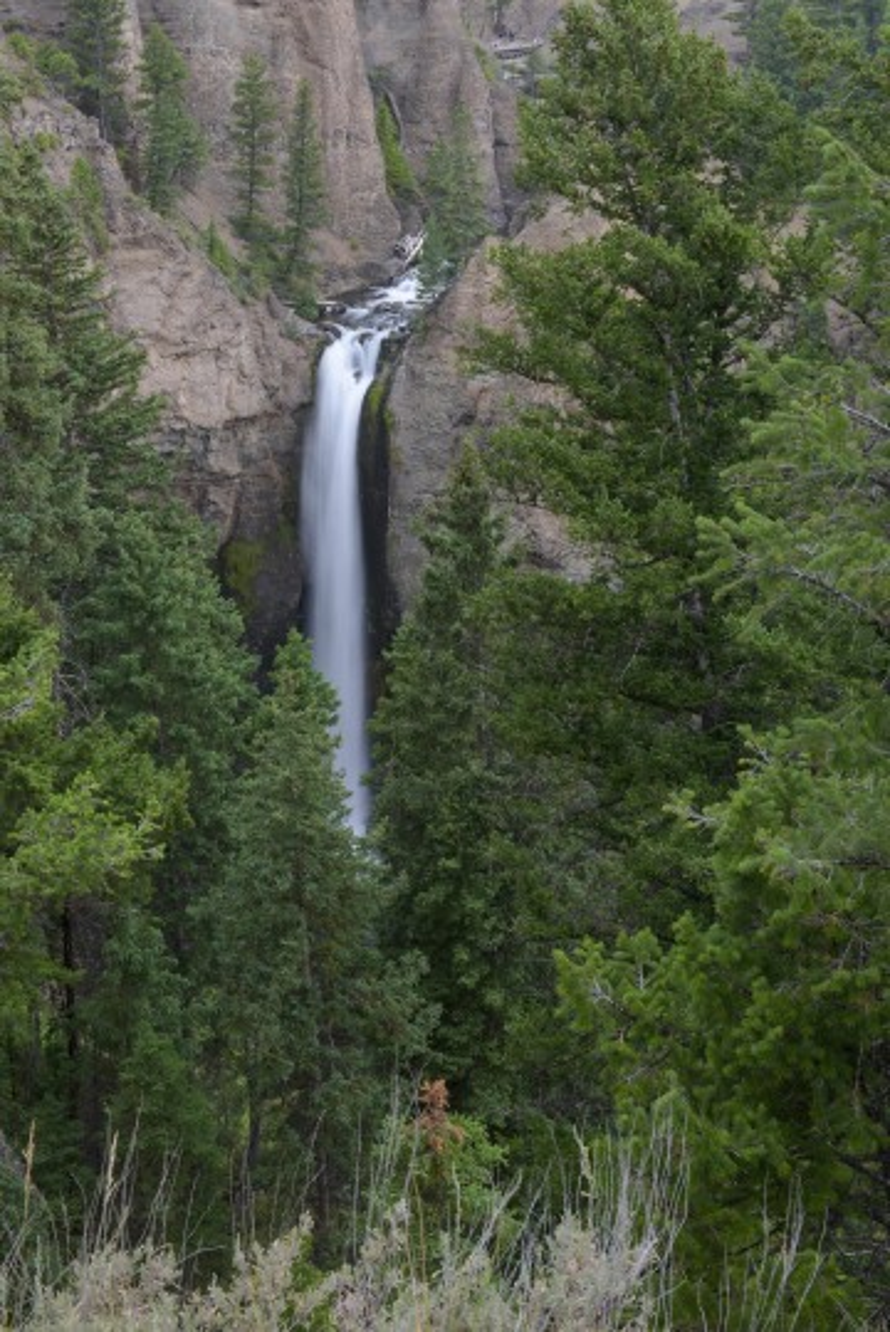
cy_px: 666
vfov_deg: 41.1
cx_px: 445
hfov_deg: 28.1
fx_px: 1778
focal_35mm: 48
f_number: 22
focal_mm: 48
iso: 100
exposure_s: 1/2
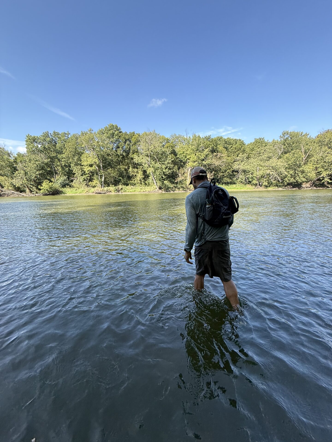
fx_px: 179
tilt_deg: -9.1
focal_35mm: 14
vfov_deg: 102.1
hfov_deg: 85.7
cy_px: 221
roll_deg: +0.6
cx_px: 166
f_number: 2.2
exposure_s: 1/379
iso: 64
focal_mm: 2.22
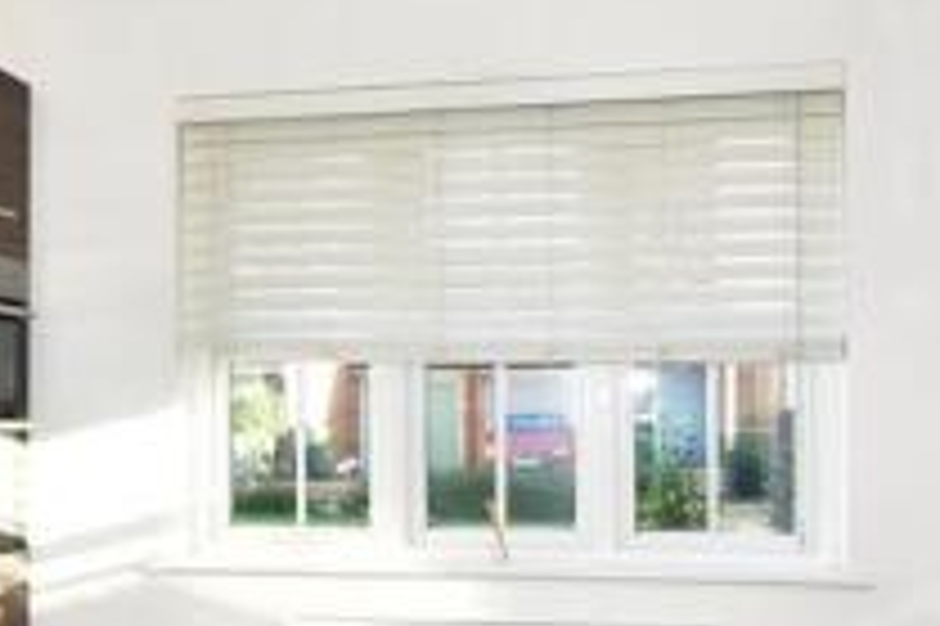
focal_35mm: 47
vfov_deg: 28.5
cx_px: 337
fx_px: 1226
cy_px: 390
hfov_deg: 41.6
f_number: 7.1
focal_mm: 10
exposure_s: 1/40
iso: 400
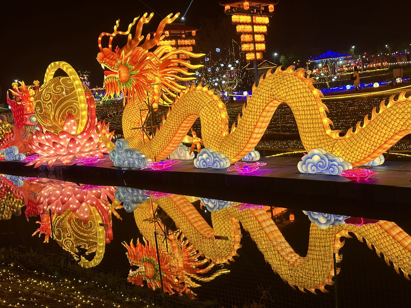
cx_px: 206
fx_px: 570
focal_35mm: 48
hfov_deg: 39.7
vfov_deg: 30.3
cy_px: 154
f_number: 1.78
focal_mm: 6.86
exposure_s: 1/50
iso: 160
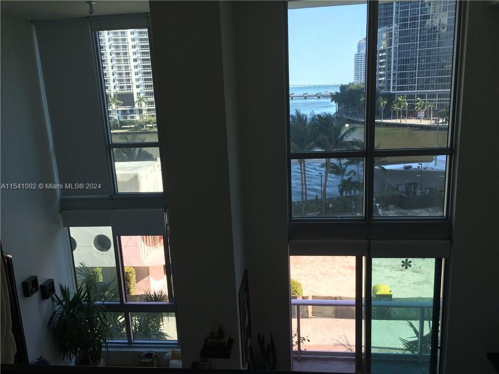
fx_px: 418
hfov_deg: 61.7
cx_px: 250
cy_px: 187
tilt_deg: -12.2
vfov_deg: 48.2
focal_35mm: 29
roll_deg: +2.4
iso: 32
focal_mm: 4.15
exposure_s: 1/547
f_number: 2.2
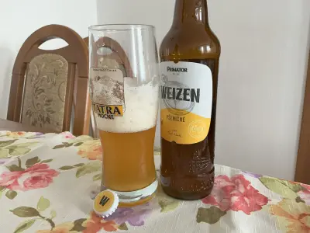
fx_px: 260
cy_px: 116
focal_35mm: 29
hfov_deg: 61.7
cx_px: 155
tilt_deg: -13.4
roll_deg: +1.1
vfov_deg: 48.2
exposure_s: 1/60
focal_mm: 3
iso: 100
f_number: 1.8
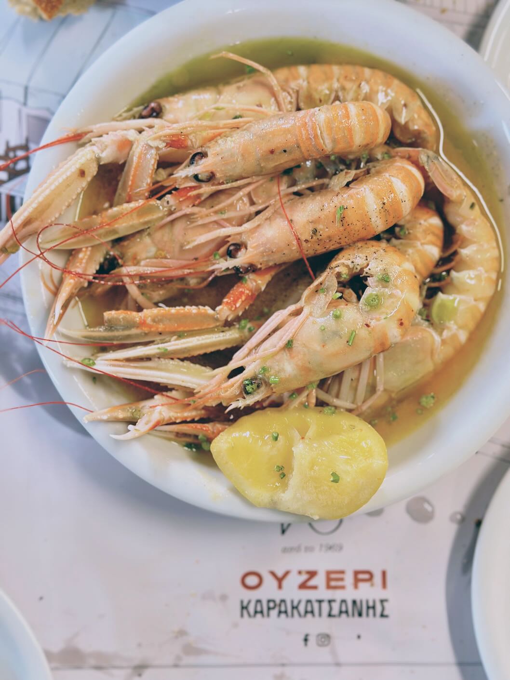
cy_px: 340
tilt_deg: -86.9
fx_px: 943
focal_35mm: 48
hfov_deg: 30.3
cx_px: 255
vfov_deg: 39.7
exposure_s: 1/50
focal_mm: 6.86
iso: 160
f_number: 1.78
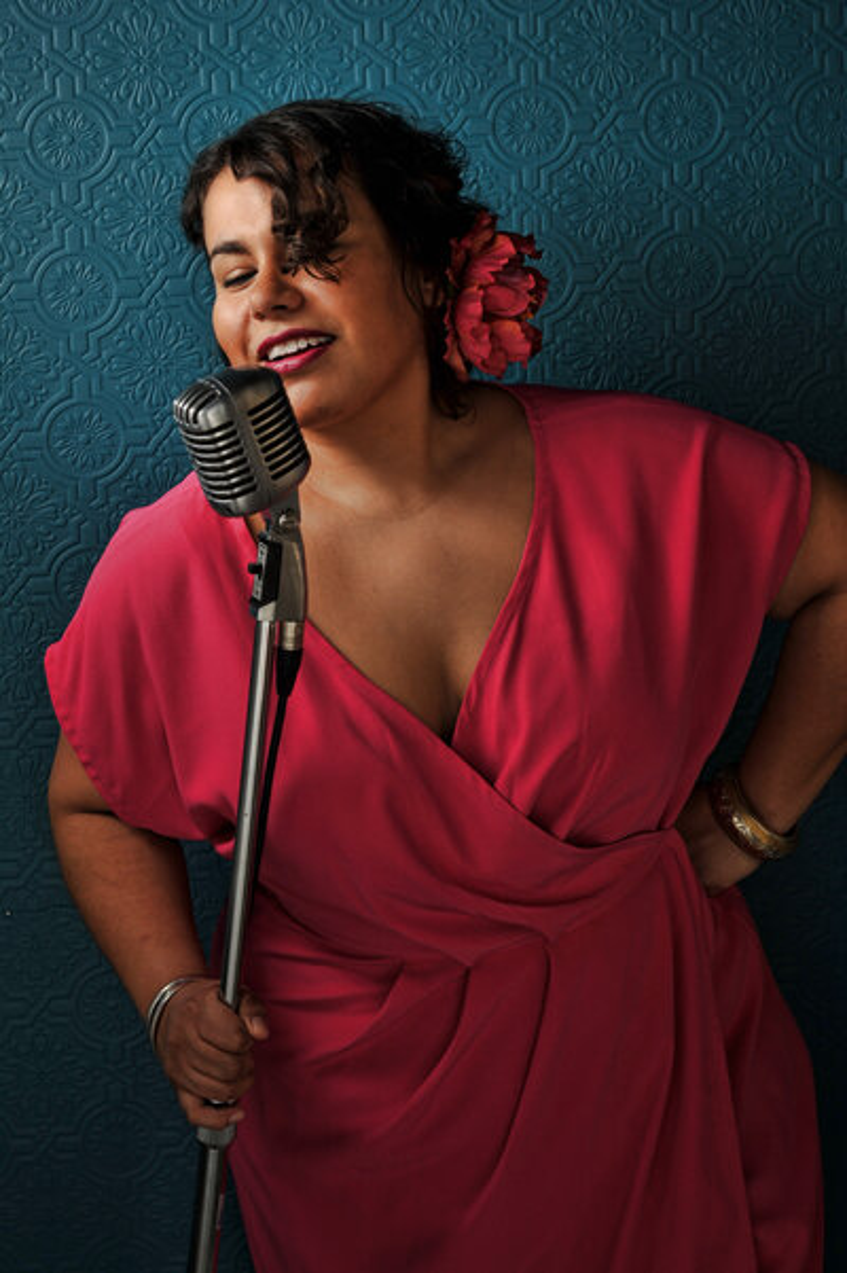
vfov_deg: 28.9
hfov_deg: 19.4
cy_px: 636
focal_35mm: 70
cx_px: 424
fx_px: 2473
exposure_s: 1/200
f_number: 5.6
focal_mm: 70
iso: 200
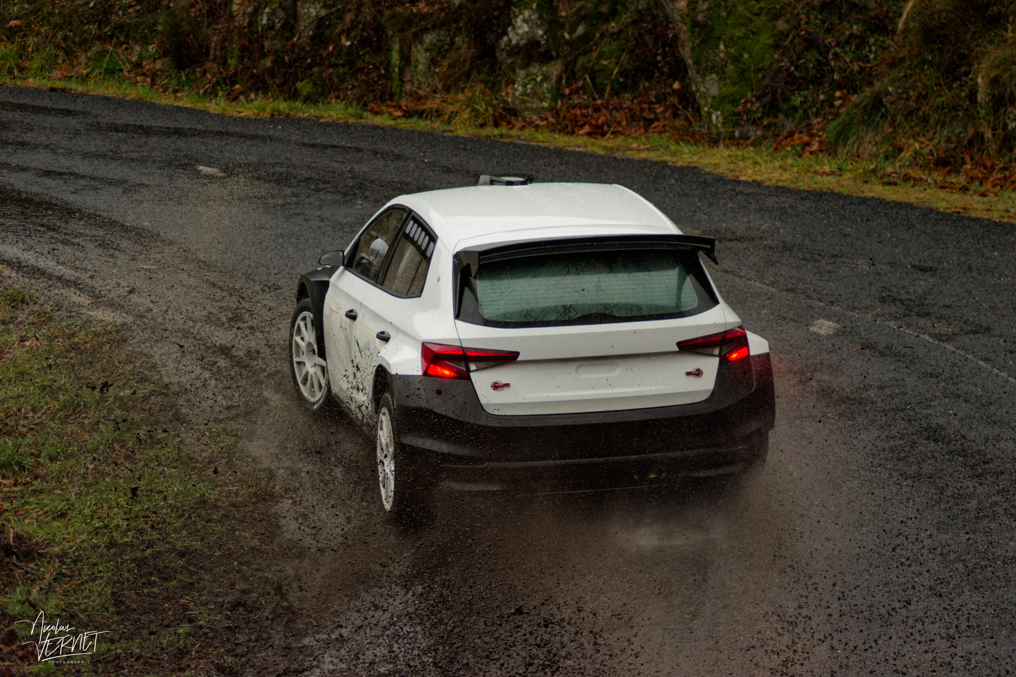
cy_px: 338
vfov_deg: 13.0
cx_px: 508
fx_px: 2963
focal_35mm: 105
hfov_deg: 19.5
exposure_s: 1/2500
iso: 1800
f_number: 4
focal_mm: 70
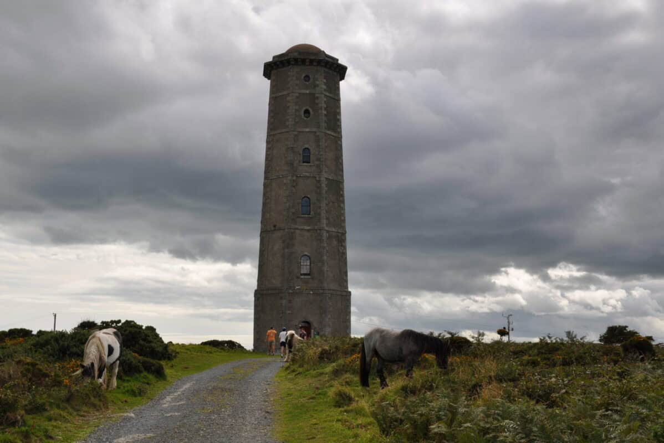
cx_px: 332
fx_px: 830
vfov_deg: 29.9
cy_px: 222
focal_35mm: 45
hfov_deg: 43.6
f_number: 10
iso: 200
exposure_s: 1/500
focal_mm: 30
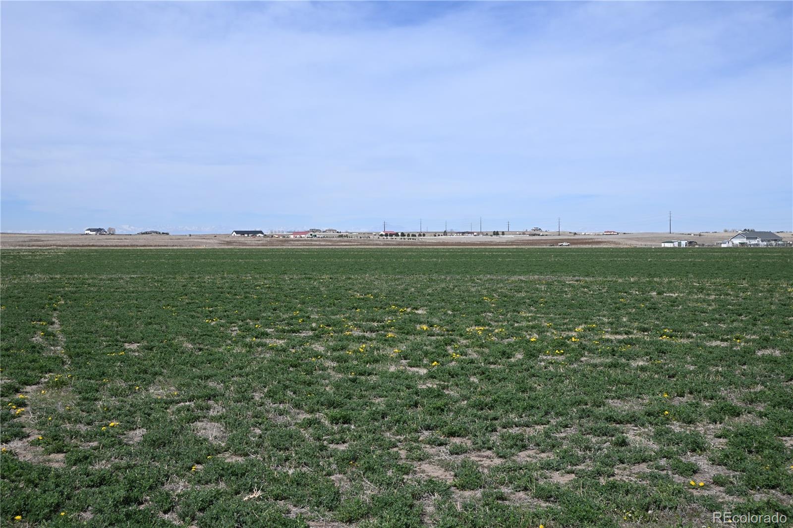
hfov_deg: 49.6
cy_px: 264
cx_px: 396
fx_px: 859
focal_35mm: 39
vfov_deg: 34.2
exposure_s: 1/500
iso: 100
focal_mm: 26
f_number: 8
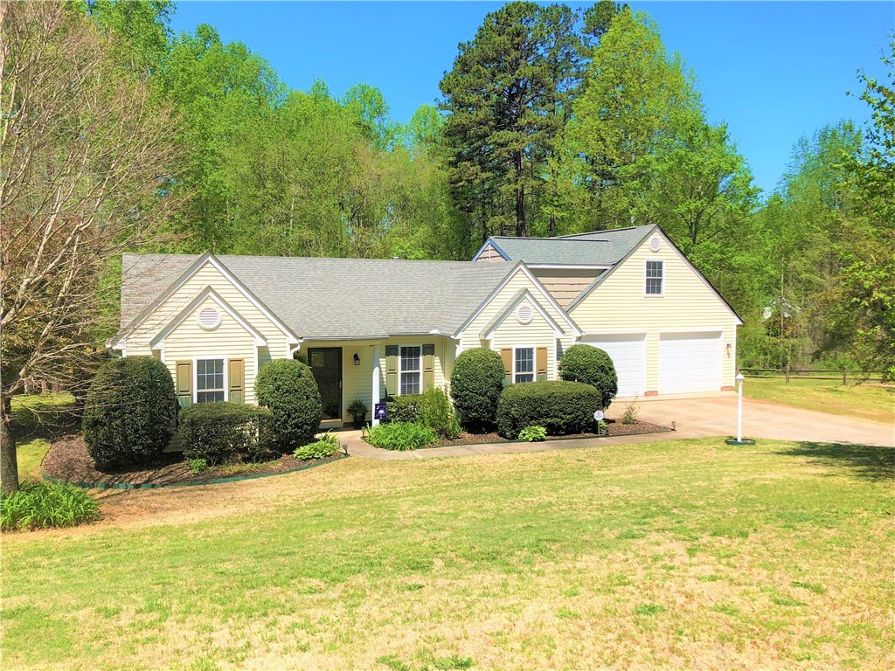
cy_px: 336
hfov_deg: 61.7
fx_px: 750
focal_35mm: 29
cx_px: 448
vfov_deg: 48.2
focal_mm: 3.99
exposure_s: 1/1946
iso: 20
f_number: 1.8
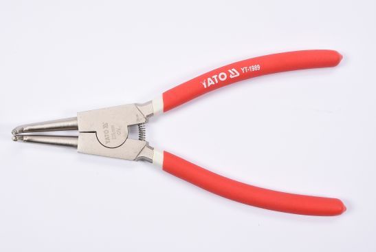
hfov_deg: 27.0
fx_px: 784
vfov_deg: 18.2
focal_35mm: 75
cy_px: 126
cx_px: 188
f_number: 16
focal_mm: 50
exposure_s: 1/125
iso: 250
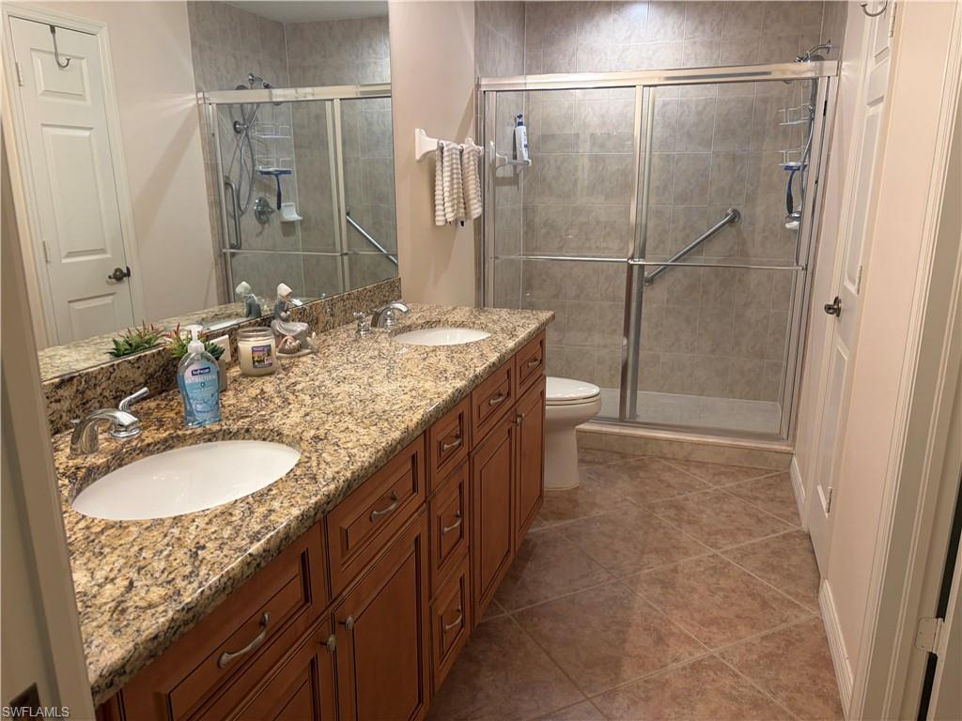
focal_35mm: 26
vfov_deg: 53.1
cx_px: 481
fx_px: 723
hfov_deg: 67.3
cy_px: 360
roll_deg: -0.8
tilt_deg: -13.9
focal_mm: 5.96
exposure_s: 1/60
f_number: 1.6
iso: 100
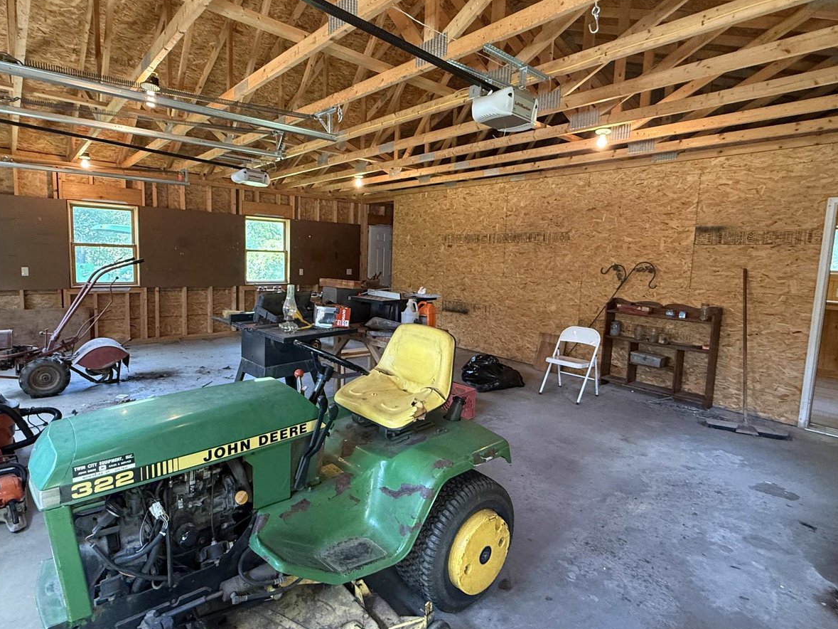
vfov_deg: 68.6
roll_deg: -2.1
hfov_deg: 84.6
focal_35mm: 19
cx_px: 401
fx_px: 460
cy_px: 302
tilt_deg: -7.5
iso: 500
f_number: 2.2
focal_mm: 2.22
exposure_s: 1/60
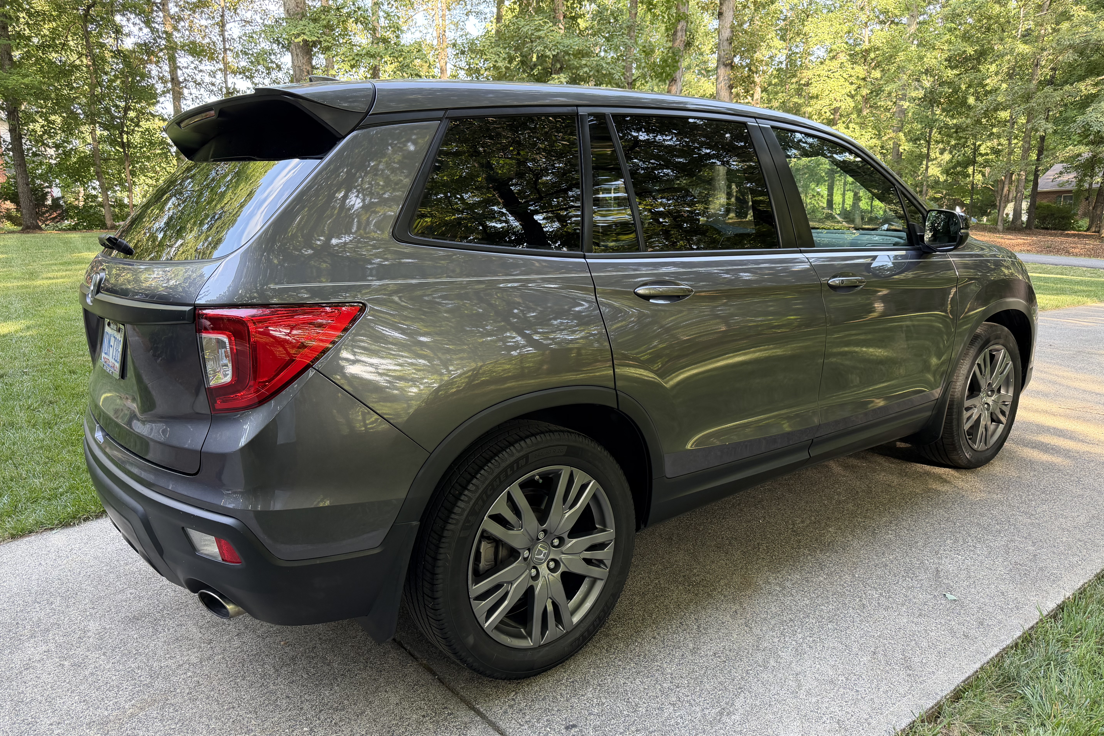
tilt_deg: -10.7
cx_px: 552
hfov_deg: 71.5
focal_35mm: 25
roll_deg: +1.2
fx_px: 767
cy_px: 389
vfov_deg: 51.3
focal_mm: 6.76
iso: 125
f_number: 1.78
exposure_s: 1/121
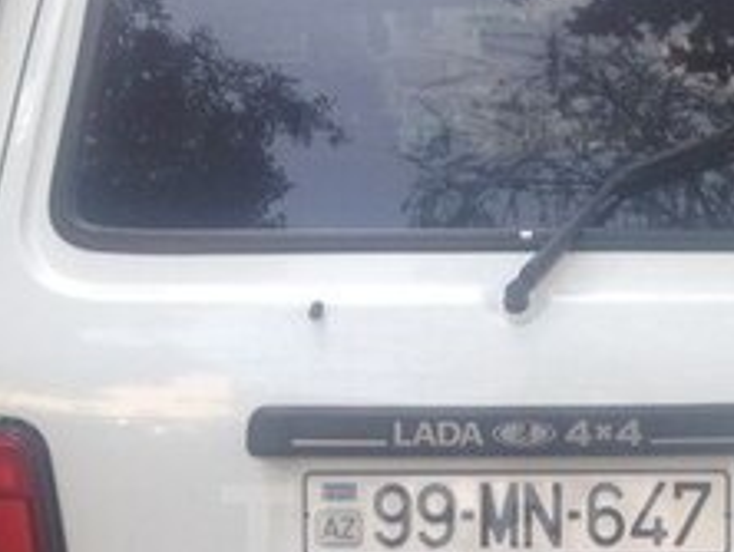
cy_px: 534
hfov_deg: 19.9
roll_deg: -1.0
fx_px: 2080
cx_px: 559
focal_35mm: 98
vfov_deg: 14.9
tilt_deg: -7.9
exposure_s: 1/170
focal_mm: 4.12
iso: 50
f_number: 2.4
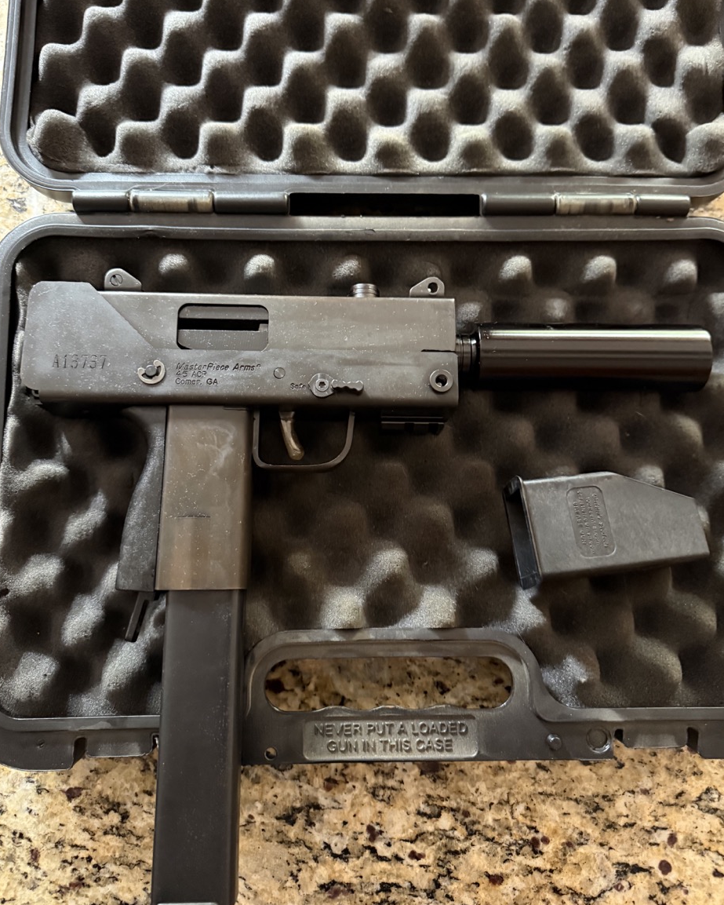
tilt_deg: -81.7
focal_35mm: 26
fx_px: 696
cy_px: 405
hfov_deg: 54.9
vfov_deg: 65.8
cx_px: 366
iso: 1000
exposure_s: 1/30
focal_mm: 6.76
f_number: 1.78
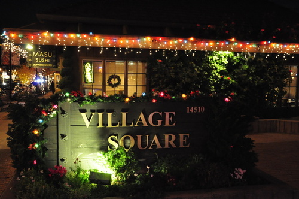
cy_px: 100
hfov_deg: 53.2
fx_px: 299
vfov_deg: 36.8
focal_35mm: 36
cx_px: 150
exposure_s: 1/20
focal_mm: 24
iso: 3200
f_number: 4
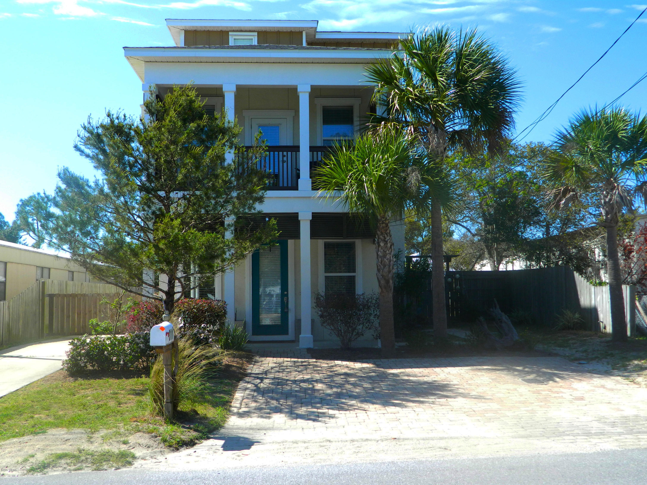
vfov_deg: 40.7
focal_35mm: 35
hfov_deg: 52.6
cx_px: 324
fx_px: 654
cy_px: 242
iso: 110
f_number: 3.3
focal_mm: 6.2
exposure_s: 1/500
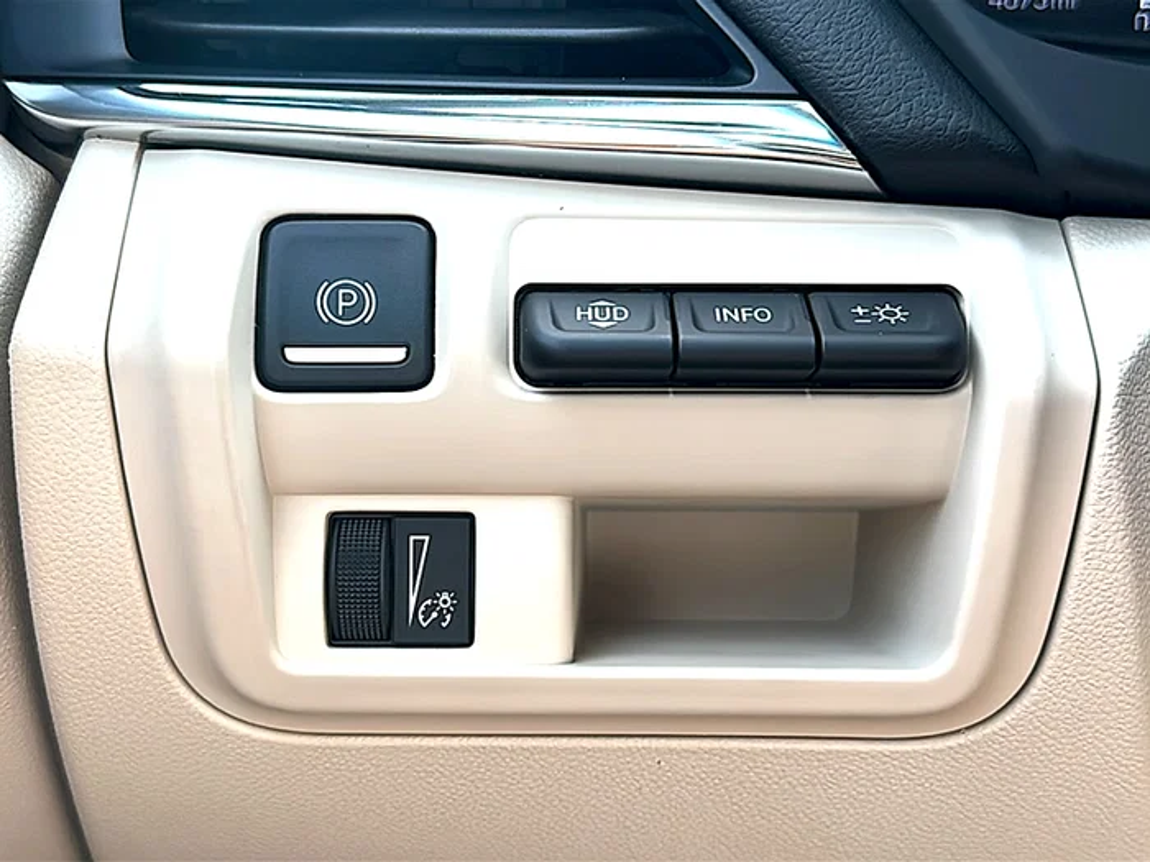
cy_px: 431
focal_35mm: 40
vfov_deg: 36.0
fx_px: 1329
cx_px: 575
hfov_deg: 46.8
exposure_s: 1/268
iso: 100
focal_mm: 6.86
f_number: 1.78
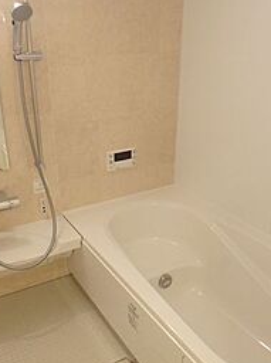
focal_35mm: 35
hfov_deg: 40.5
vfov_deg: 52.5
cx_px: 114
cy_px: 207
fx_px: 367
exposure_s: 1/30
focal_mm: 3.7
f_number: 3.5
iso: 400
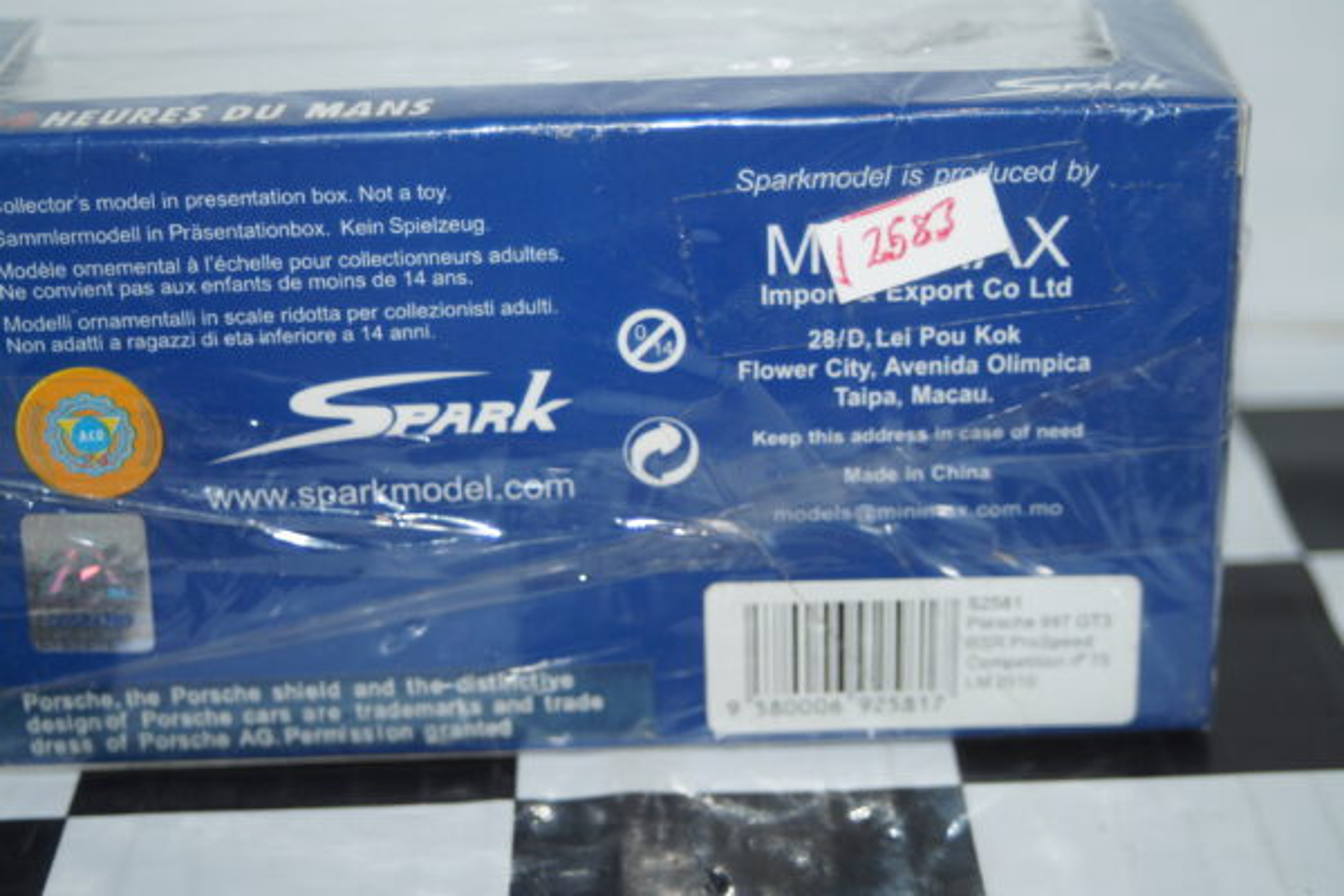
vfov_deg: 18.2
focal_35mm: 75
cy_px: 448
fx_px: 2800
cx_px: 672
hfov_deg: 27.0
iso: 125
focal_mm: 50
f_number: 4.5
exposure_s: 1/60
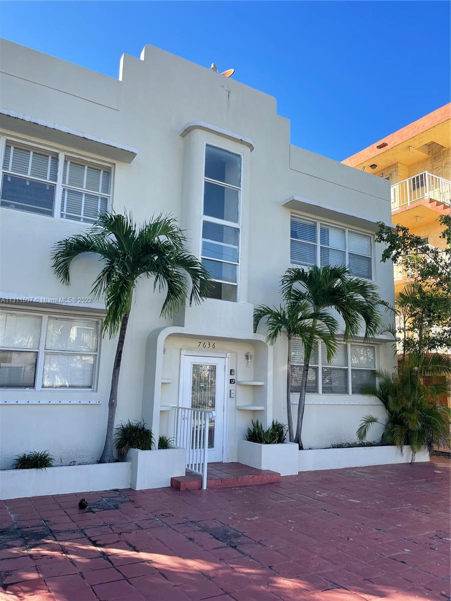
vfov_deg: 67.3
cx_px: 226
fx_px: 452
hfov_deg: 53.1
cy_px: 300
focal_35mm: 26
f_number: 1.6
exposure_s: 1/1266
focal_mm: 5.1
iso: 32
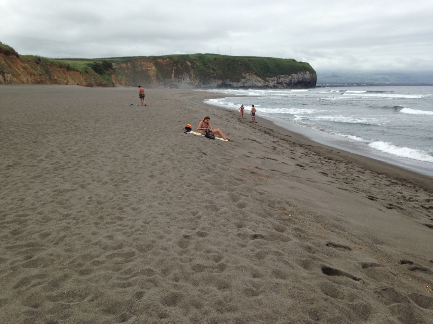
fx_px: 413
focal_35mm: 33
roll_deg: -0.9
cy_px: 162
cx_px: 216
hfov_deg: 55.4
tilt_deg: -11.1
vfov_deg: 42.9
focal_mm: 4.12
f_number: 2.4
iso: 50
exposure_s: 1/2008
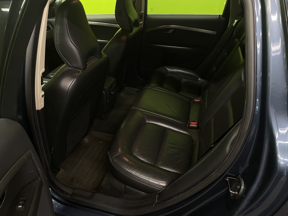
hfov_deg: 67.3
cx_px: 144
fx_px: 216
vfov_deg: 53.1
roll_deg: +0.9
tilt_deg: -33.6
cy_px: 108
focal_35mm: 26
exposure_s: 1/50
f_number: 1.6
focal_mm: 4.2
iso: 320
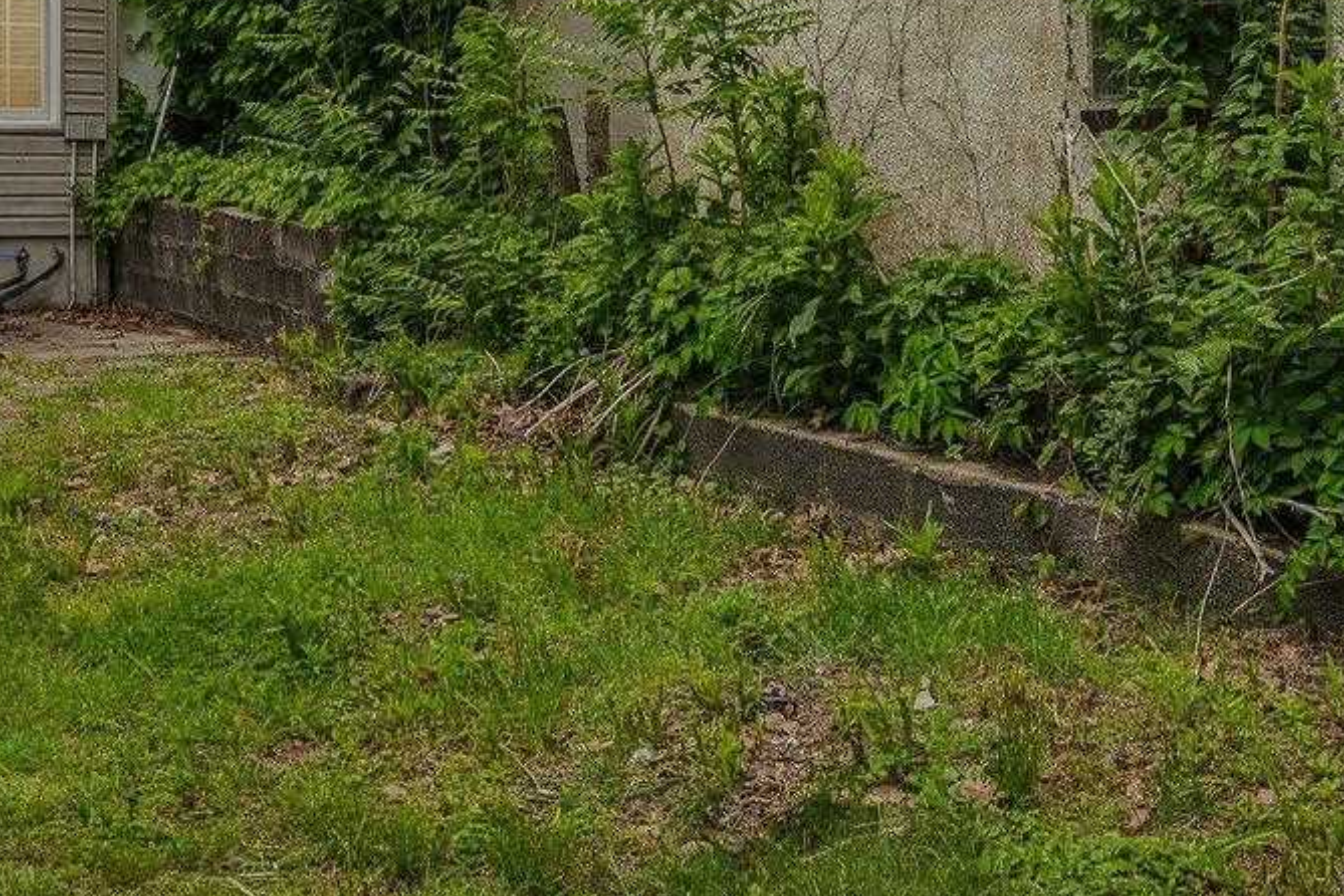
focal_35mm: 49
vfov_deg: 27.0
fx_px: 1829
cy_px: 184
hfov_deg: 40.0
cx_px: 850
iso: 100
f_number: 8
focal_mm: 16
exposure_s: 1/100
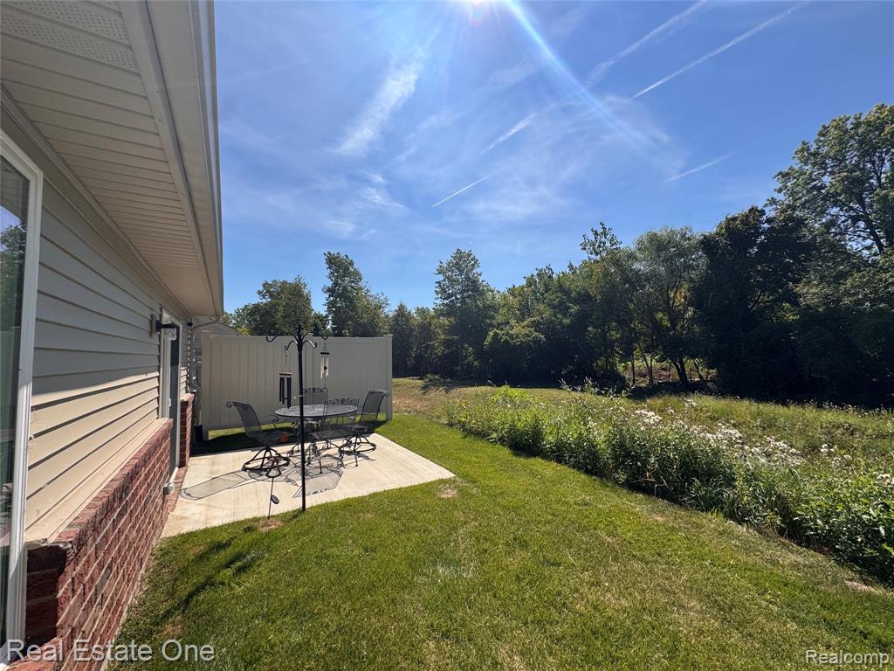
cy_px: 336
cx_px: 447
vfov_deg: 85.7
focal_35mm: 14
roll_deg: +0.6
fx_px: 362
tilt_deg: +3.3
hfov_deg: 102.1
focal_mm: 2.22
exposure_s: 1/2985
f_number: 2.2
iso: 50
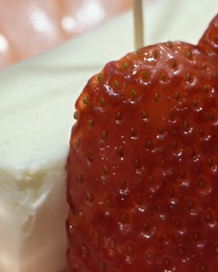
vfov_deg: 8.1
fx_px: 1847
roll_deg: -0.7
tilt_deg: -25.2
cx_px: 227
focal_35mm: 229
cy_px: -253
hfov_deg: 6.7
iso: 160
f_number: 1.78
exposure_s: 1/60
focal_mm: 6.86
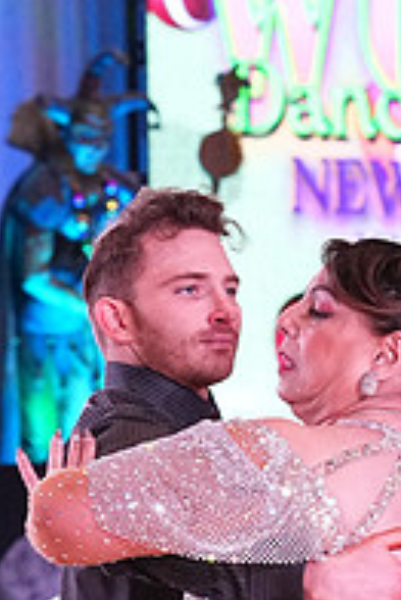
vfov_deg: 5.0
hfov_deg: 3.3
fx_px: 6871
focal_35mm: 412
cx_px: 197
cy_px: 830
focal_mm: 93
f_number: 5.6
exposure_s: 1/320
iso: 3200
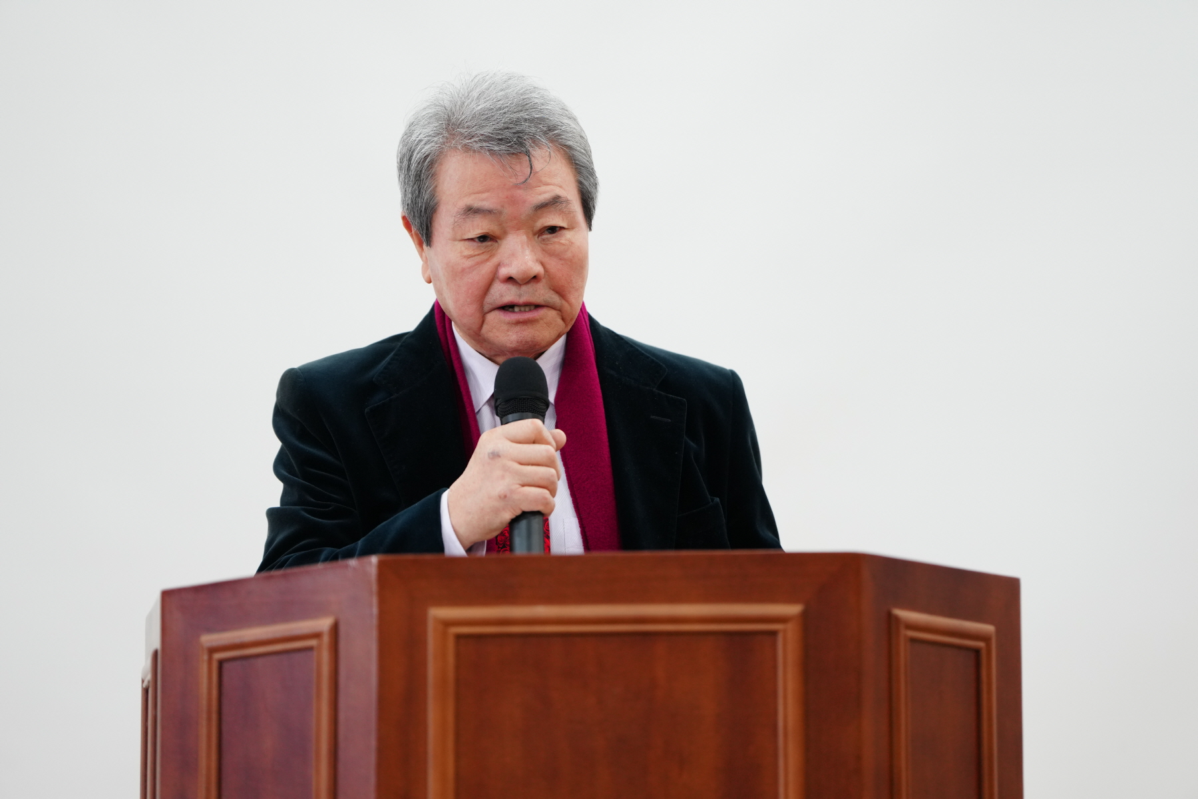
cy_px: 400
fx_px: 5990
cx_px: 599
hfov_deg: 11.4
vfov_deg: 7.6
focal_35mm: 180
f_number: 2.8
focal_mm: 180
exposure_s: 1/160
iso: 1000
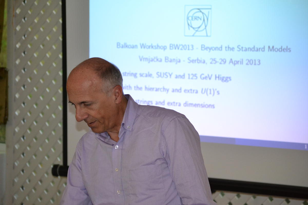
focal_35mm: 123
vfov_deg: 11.1
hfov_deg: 16.7
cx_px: 154
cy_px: 102
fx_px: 1052
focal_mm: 82
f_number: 4.2
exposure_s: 1/200
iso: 1600
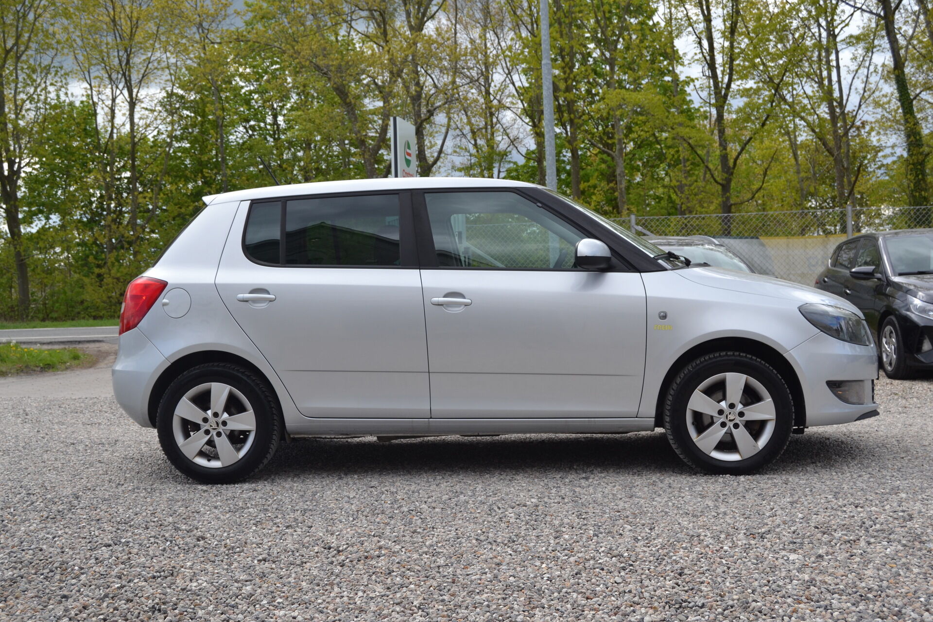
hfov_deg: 49.6
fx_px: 1011
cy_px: 311
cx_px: 466
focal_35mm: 39
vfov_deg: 34.2
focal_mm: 26
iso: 100
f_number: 7.1
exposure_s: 1/200
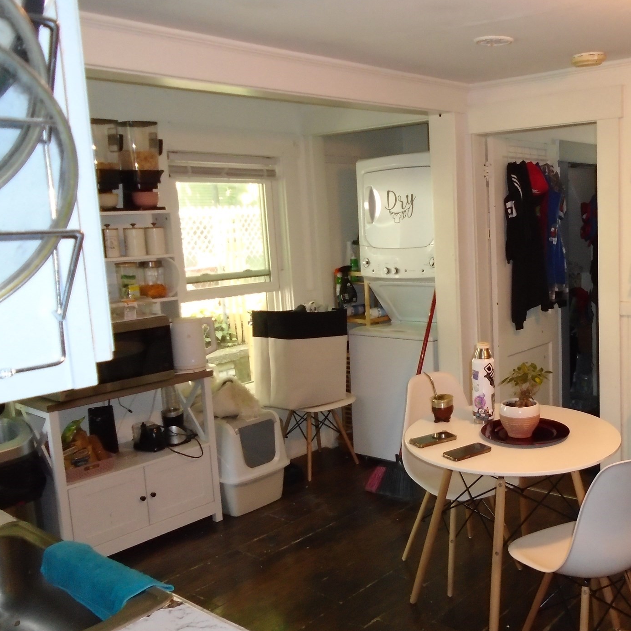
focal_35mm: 34
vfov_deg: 48.4
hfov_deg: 46.9
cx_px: 463
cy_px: 338
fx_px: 701
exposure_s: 1/30
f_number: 3.2
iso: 400
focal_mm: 4.6
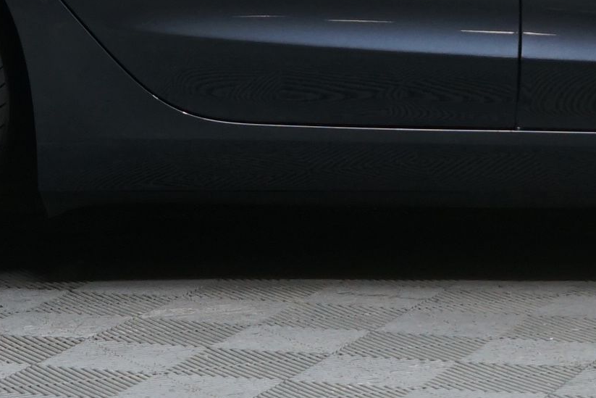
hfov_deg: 10.4
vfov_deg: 6.9
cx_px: 582
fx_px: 3245
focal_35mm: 196
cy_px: -266
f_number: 5
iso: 800
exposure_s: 1/25
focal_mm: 41
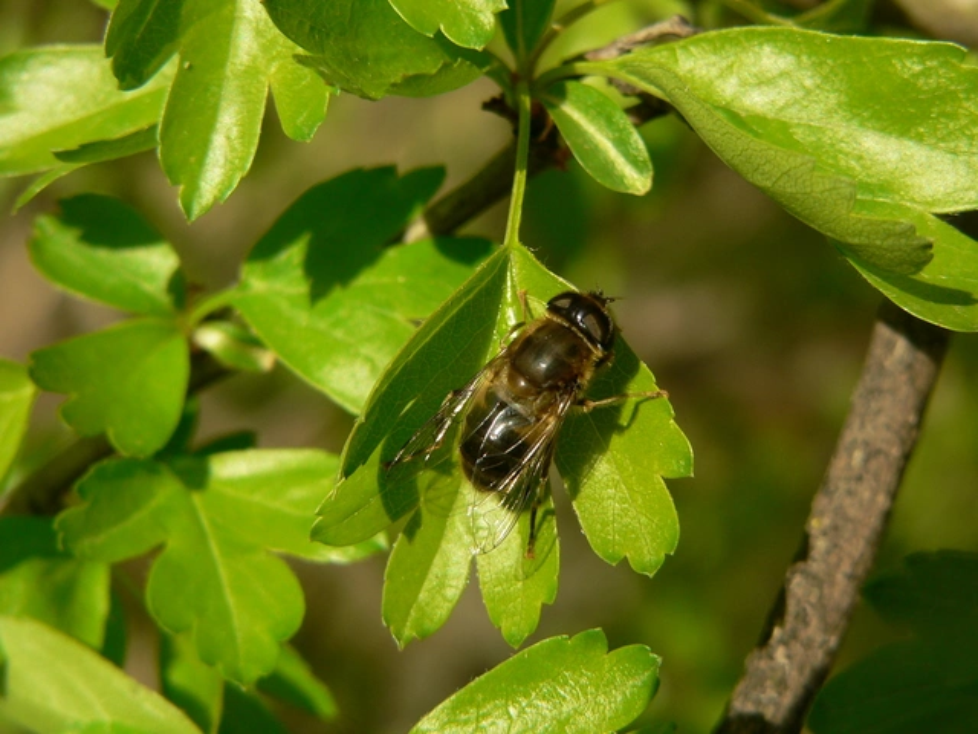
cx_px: 489
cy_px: 367
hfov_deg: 19.6
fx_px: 2825
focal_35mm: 100
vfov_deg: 14.8
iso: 80
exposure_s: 1/400
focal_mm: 16.6
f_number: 4
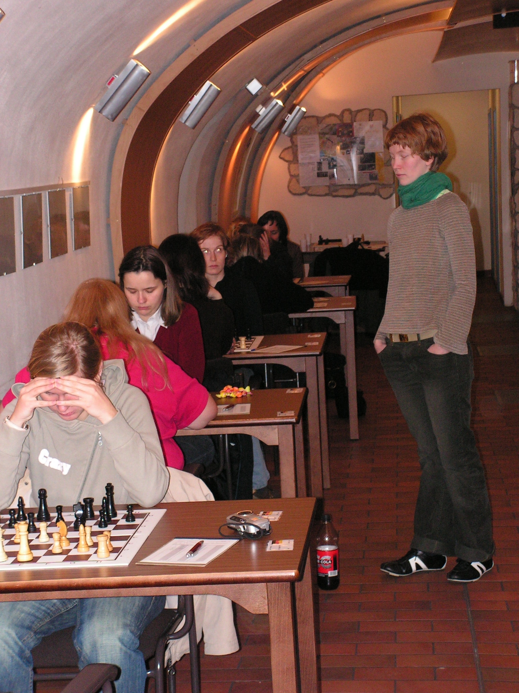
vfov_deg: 25.3
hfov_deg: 19.1
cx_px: 260
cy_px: 346
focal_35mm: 77
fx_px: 1539
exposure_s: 1/80
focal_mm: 12.9
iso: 200
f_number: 3.3
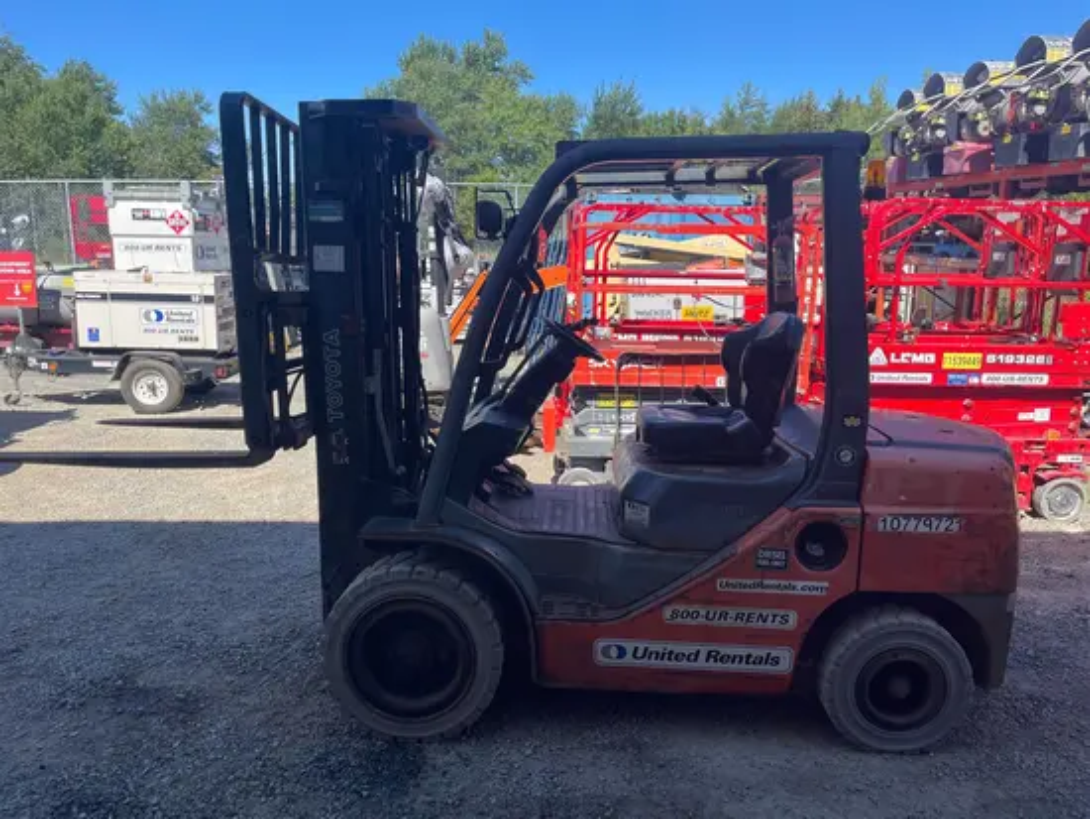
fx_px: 819
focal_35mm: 26
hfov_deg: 67.3
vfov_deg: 53.1
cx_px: 545
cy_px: 410
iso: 32
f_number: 1.6
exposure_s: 1/1473
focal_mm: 4.2
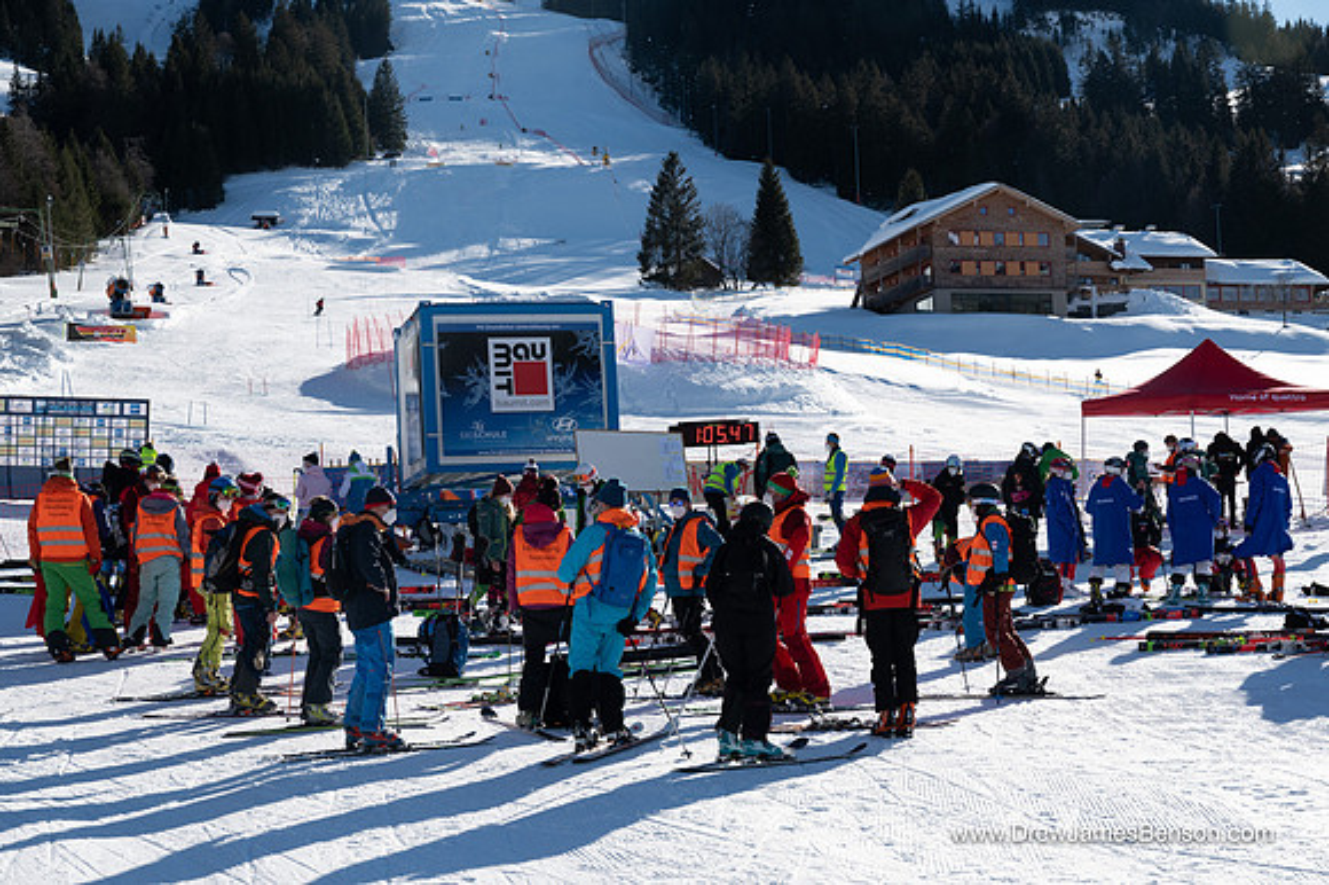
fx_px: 2140
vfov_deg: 23.4
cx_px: 664
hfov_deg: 34.5
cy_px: 442
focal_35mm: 58
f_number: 8
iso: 320
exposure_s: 1/1000
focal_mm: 58
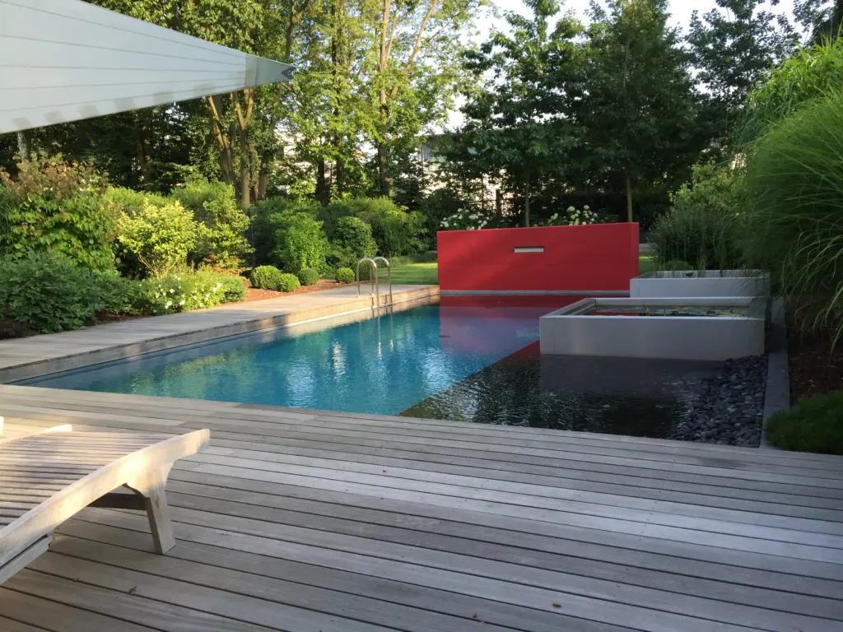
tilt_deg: -6.4
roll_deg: +1.2
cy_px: 316
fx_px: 706
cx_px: 422
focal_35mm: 29
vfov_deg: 48.2
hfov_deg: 61.7
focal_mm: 4.15
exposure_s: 1/332
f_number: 2.2
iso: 32
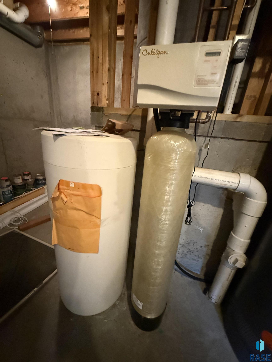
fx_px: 147
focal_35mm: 14
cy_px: 181
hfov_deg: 85.7
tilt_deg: -18.4
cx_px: 136
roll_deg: -6.0
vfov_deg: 102.1
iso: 1250
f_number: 2.2
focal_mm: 2.22
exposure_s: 1/40
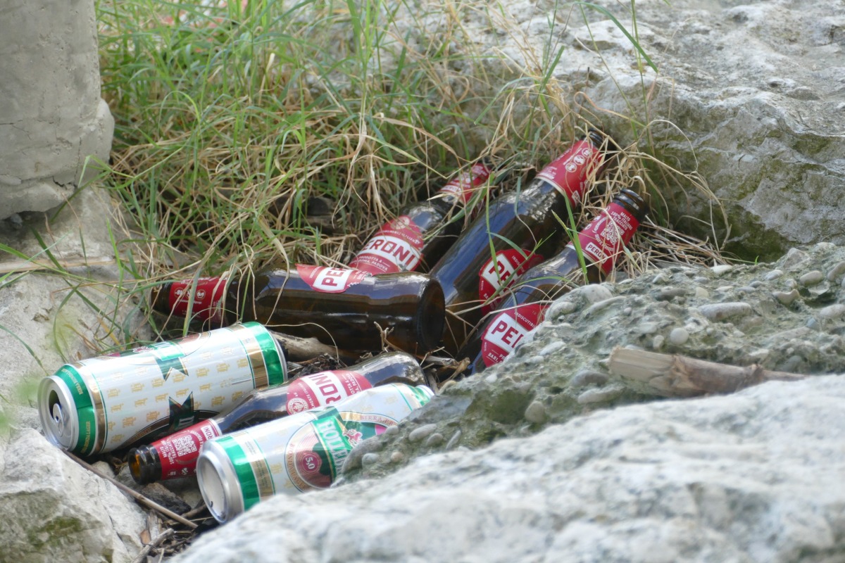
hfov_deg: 6.8
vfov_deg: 4.5
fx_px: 7158
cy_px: 282
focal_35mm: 305
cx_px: 422
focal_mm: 111.12
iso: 1000
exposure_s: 1/500
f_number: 4
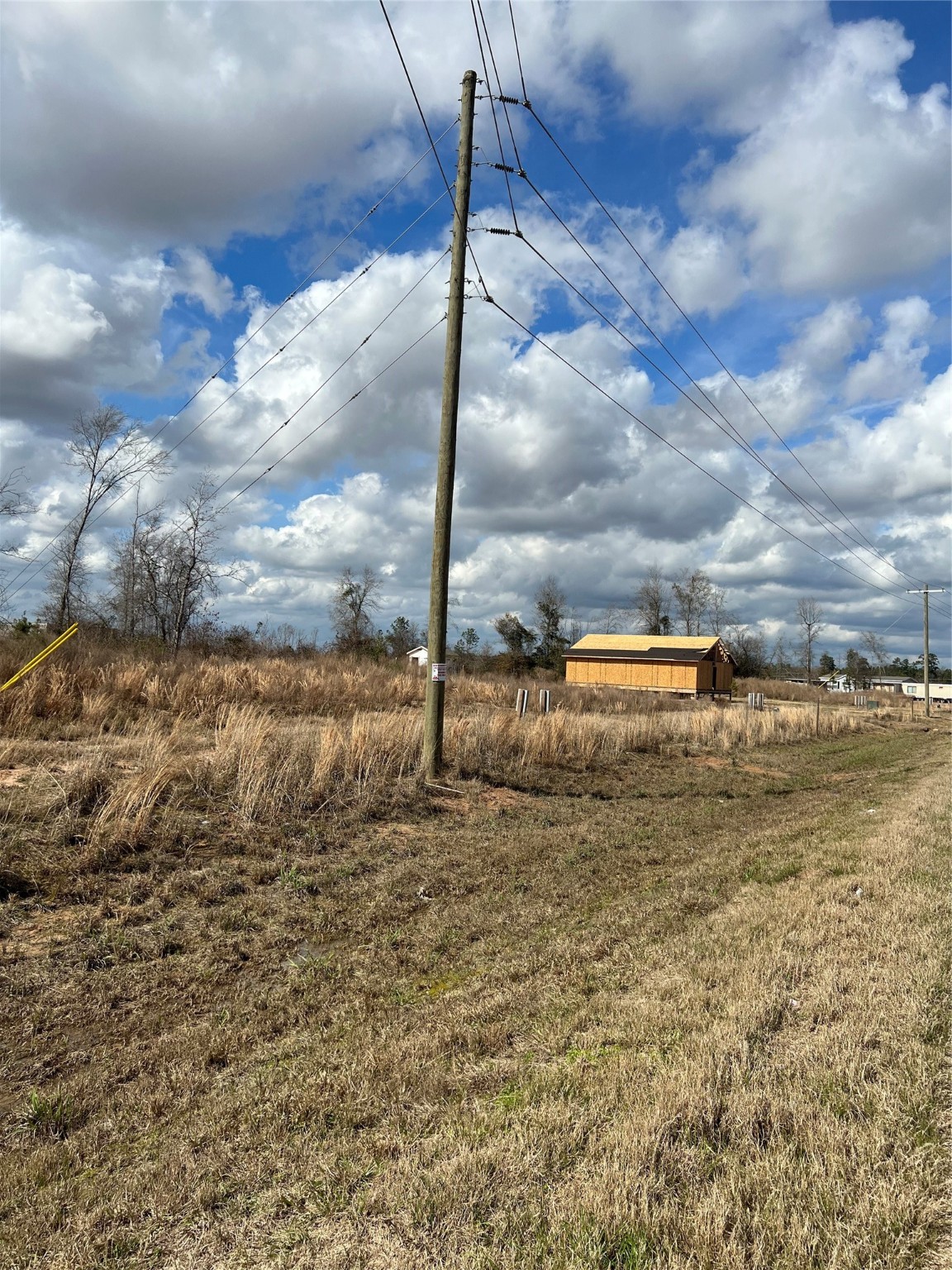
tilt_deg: +5.1
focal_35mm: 26
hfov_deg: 53.1
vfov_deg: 67.3
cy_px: 635
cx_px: 476
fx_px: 953
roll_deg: -0.3
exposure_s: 1/8000
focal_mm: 5.7
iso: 50
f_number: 1.5
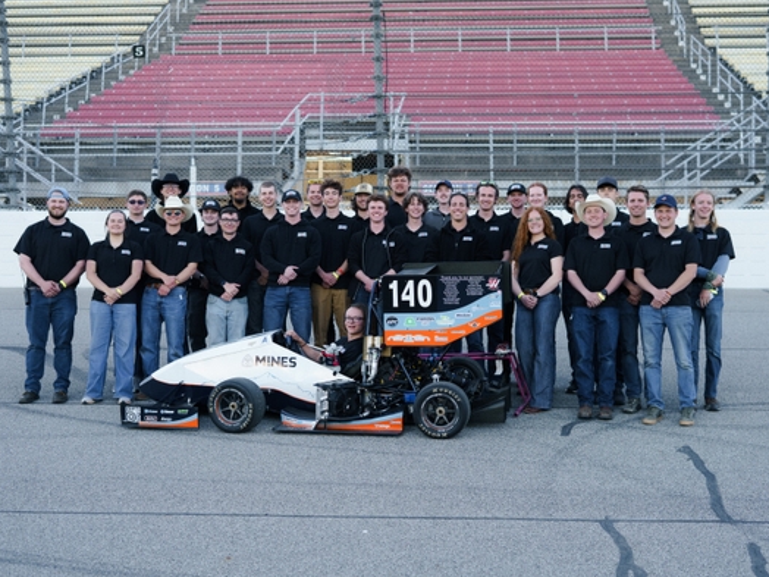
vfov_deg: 26.6
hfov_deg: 34.9
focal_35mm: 55
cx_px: 398
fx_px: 1222
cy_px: 286
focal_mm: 50
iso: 250
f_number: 3.5
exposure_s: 1/400
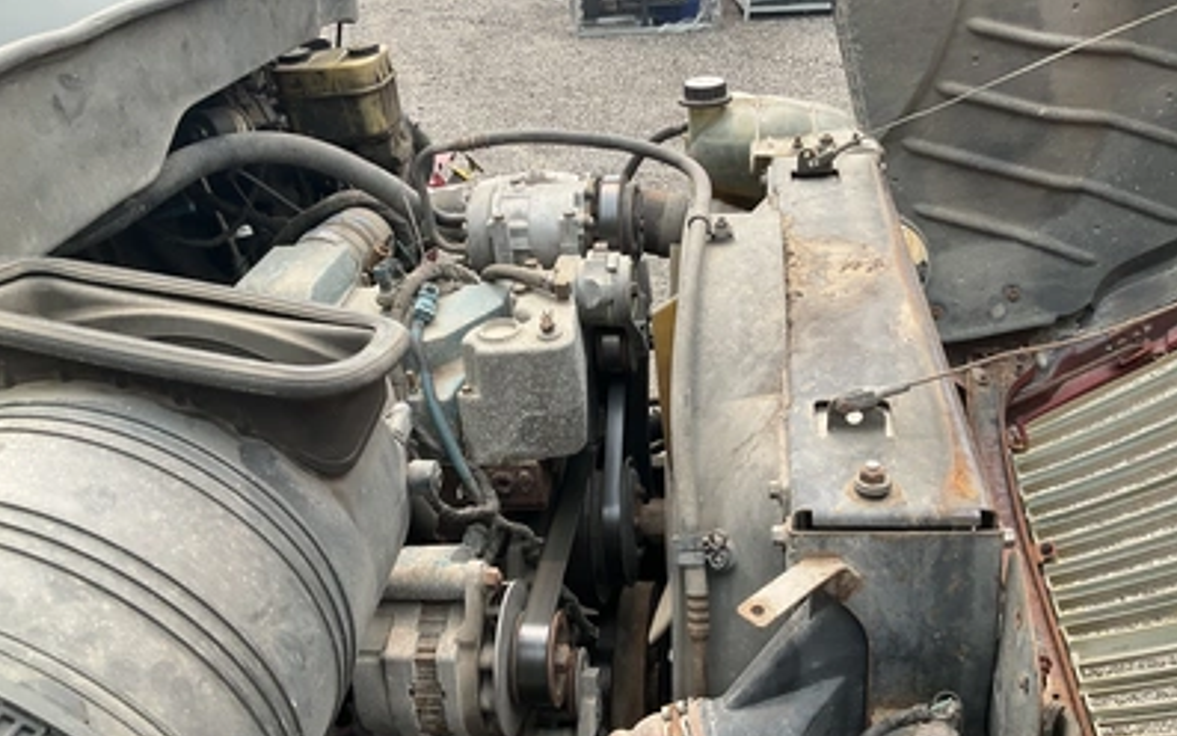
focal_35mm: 31
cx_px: 587
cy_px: 413
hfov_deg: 61.2
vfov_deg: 40.5
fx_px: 994
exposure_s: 1/465
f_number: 1.8
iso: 25
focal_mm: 3
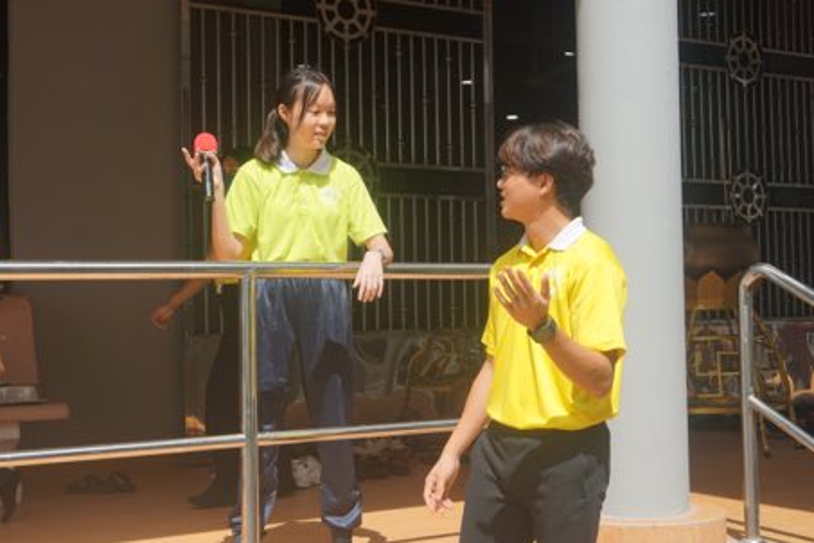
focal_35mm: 54
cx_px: 394
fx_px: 1221
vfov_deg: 25.1
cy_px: 273
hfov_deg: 36.9
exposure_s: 1/320
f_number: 6.3
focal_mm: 34
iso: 100
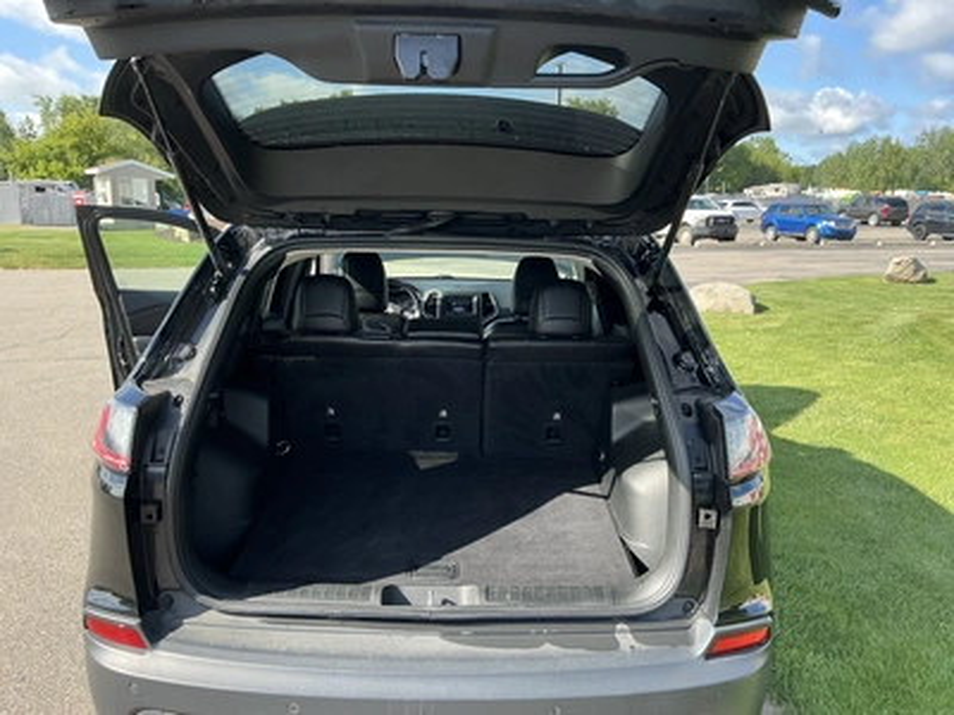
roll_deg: -0.5
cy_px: 358
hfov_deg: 63.4
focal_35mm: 28
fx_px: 772
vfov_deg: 49.7
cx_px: 477
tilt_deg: -9.4
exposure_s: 1/383
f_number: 1.8
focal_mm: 3
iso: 25
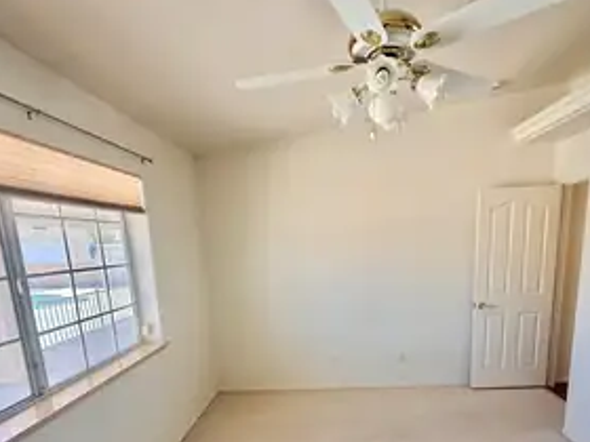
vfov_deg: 63.8
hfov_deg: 81.4
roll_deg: +2.2
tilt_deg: -10.9
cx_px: 331
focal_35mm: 20
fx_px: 341
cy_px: 305
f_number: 2.2
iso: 125
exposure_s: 1/120
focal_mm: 2.22
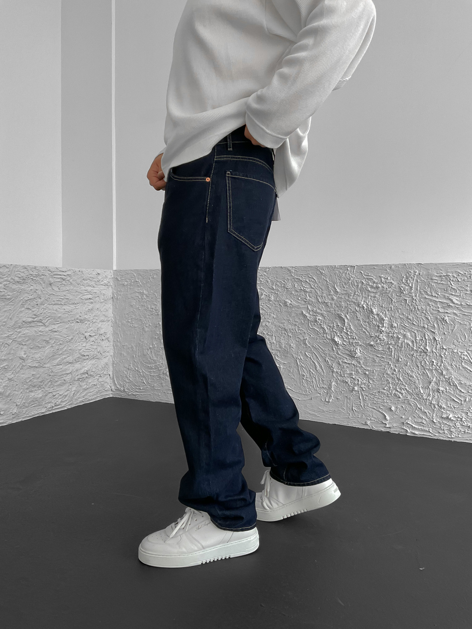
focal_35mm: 29
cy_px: 314
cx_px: 236
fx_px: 527
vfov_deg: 61.7
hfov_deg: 48.2
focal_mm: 3
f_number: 1.8
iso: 64
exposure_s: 1/100
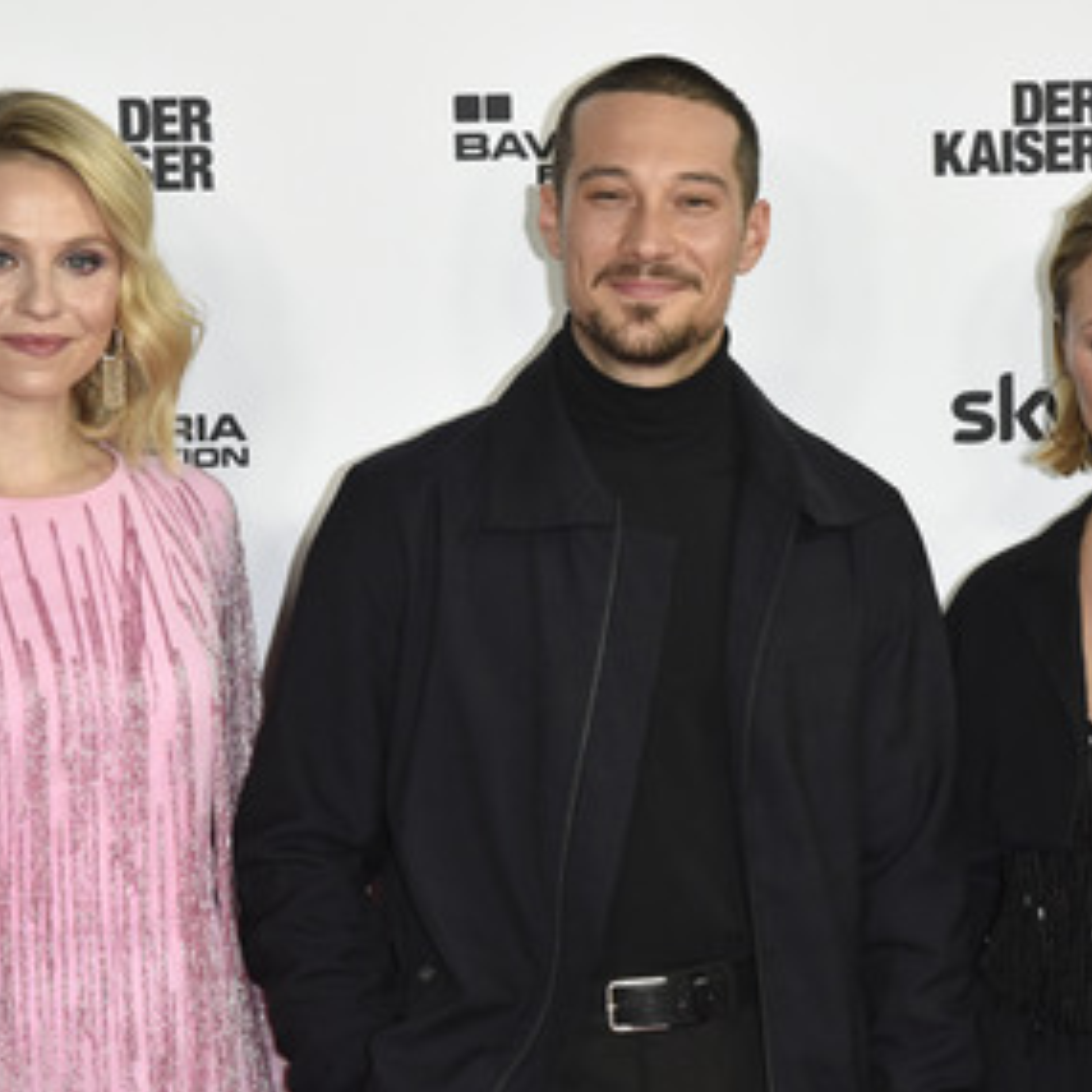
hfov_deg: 14.4
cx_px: 607
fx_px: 4319
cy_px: 567
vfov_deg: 14.4
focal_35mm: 121
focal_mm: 90
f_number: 9
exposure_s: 1/250
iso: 2000
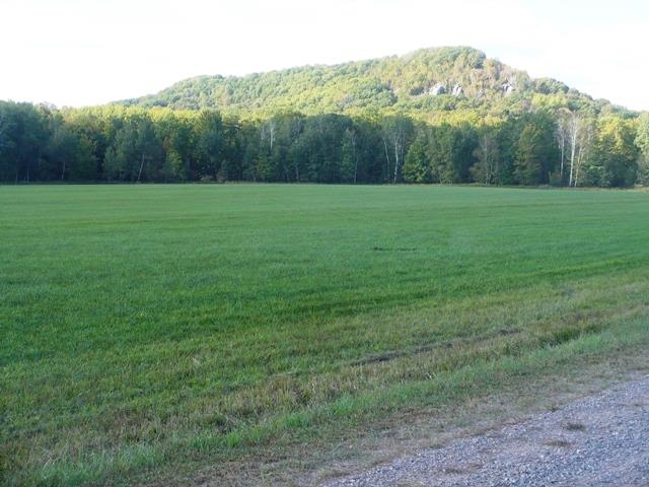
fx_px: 1125
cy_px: 244
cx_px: 324
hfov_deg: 32.2
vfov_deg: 24.4
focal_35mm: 60
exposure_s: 1/320
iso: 100
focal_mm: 9.9
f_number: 3.1
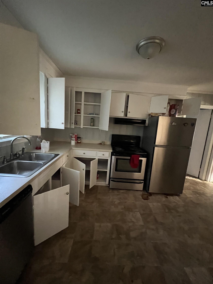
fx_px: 107
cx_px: 106
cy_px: 142
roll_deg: -5.3
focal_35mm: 13
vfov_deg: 106.2
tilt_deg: -10.0
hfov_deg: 89.9
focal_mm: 1.57
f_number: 1.8
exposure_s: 1/30
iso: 1250
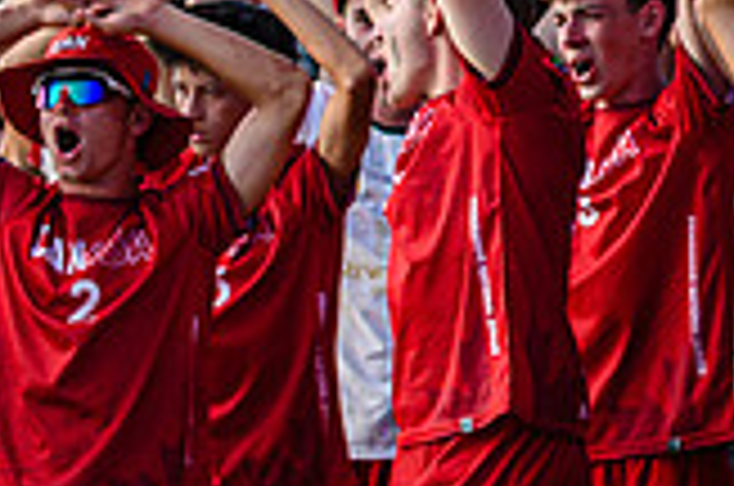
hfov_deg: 3.8
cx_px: 995
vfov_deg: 2.5
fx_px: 11110
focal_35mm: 546
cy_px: 137
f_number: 3.2
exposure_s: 1/1000
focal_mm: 102
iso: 200
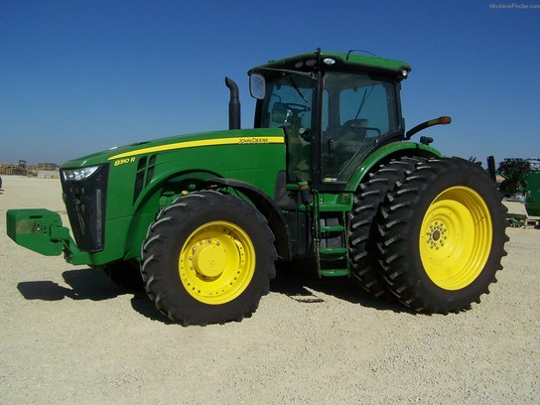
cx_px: 270
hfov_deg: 49.0
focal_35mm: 38
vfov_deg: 37.7
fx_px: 593
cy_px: 202
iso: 80
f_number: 5.6
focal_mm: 6.3
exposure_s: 1/1600
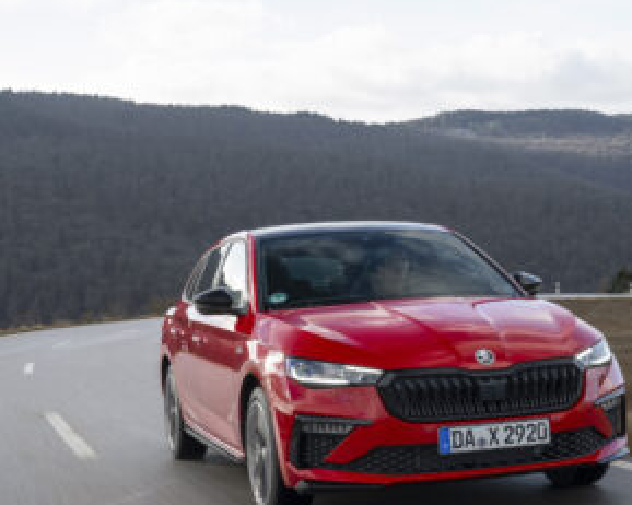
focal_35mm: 70
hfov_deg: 26.9
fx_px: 1309
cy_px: 320
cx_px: 447
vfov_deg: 21.8
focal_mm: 46
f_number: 18
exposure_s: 1/20
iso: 100
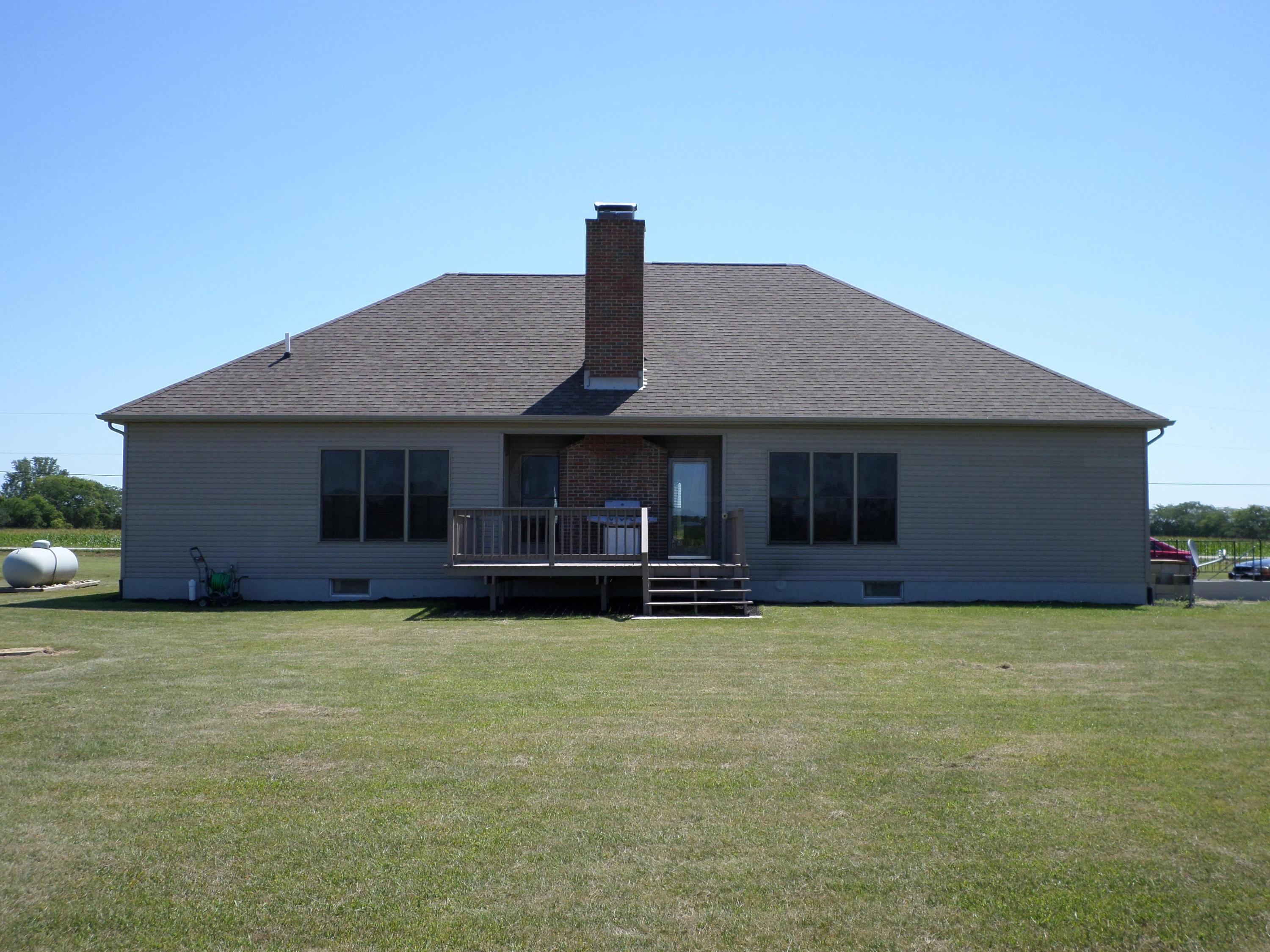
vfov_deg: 39.7
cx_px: 635
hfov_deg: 51.4
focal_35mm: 36
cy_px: 476
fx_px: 1321
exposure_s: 1/1000
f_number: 3
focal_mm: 6.5
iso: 80
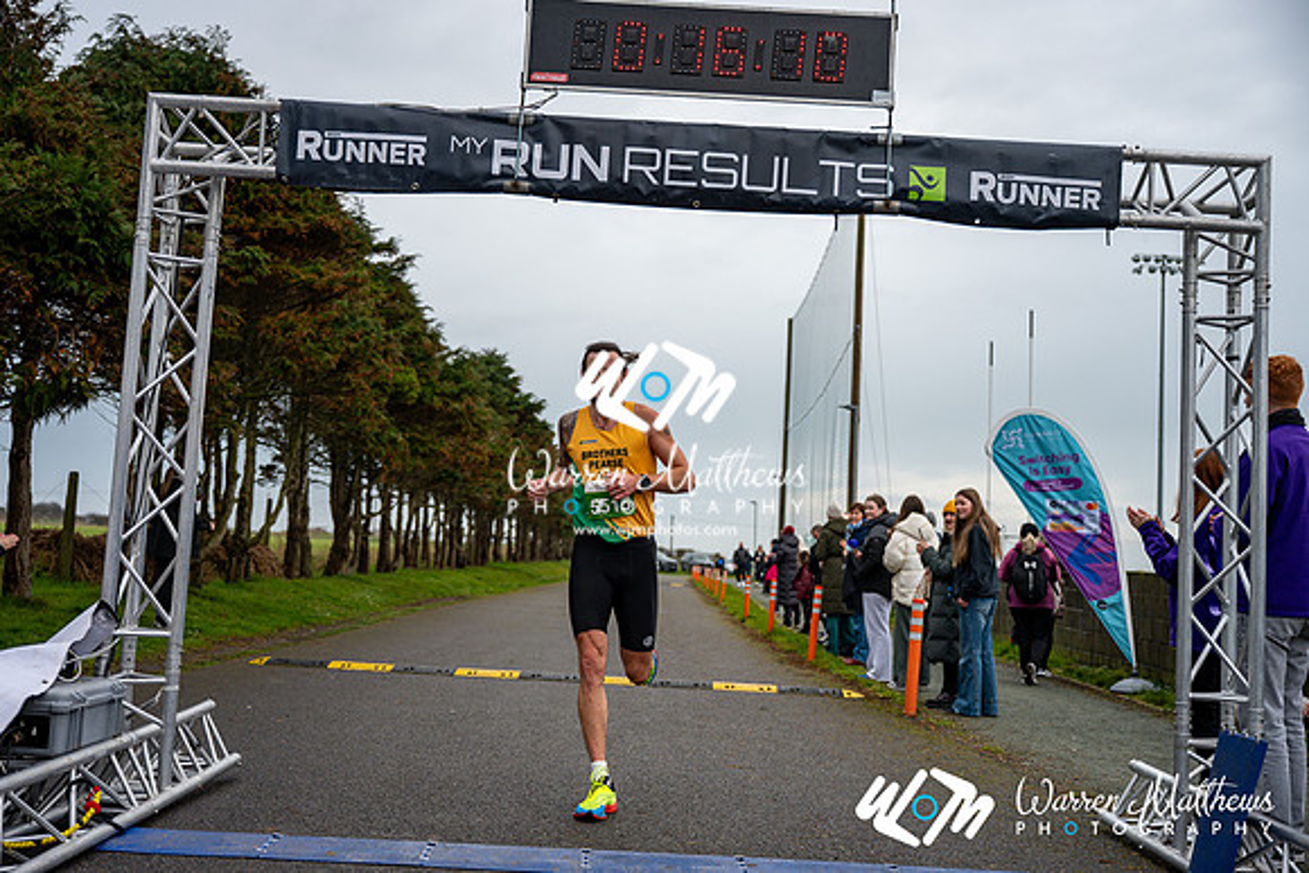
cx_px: 654
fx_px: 1382
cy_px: 436
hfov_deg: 50.7
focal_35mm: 38
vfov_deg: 35.1
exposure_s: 1/1250
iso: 140
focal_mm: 38
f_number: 2.8
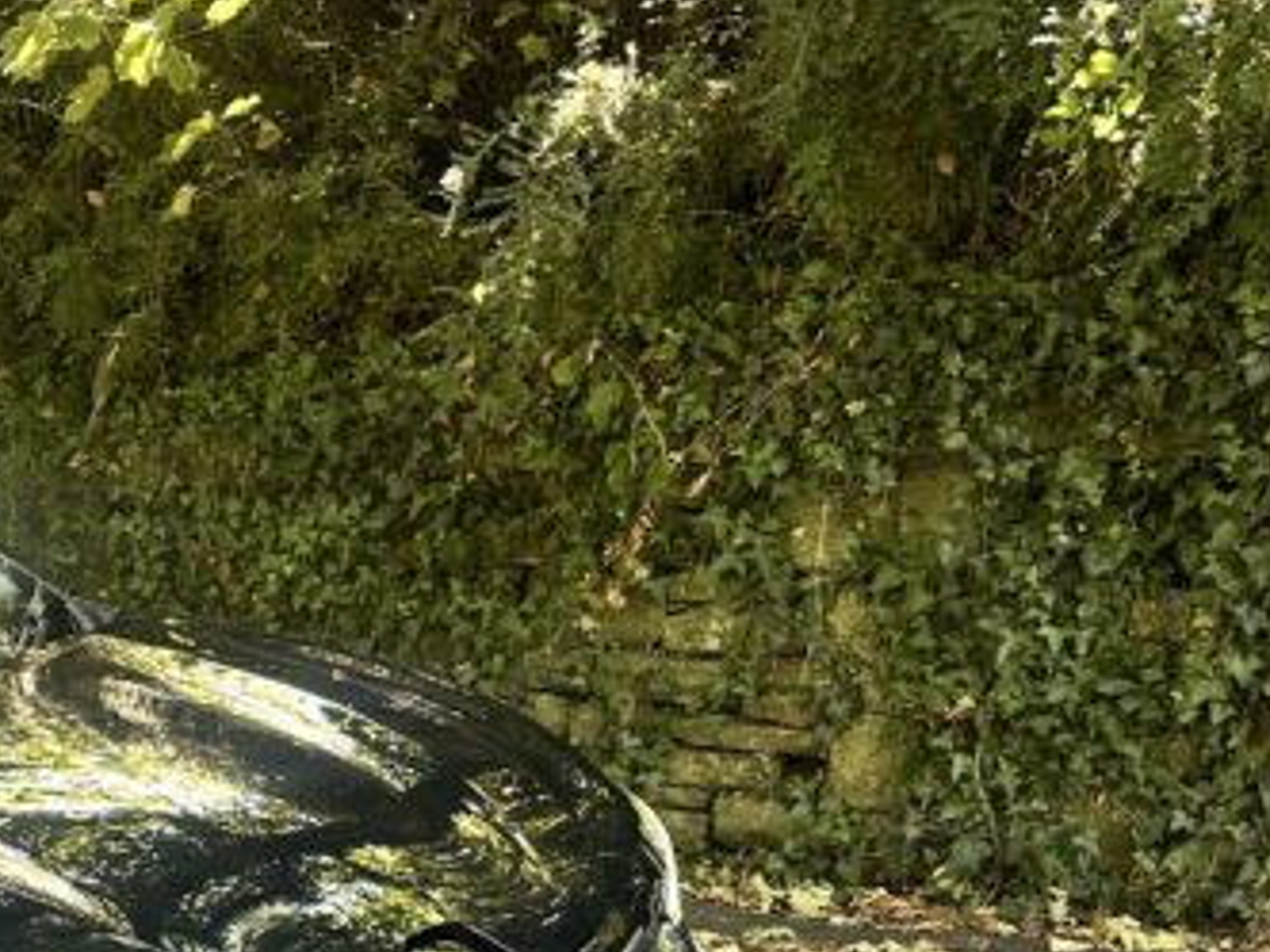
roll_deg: +2.1
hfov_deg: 23.3
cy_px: 906
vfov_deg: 19.4
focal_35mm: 74
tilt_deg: -11.9
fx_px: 2715
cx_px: -379
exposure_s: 1/100
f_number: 1.78
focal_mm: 6.86
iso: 100
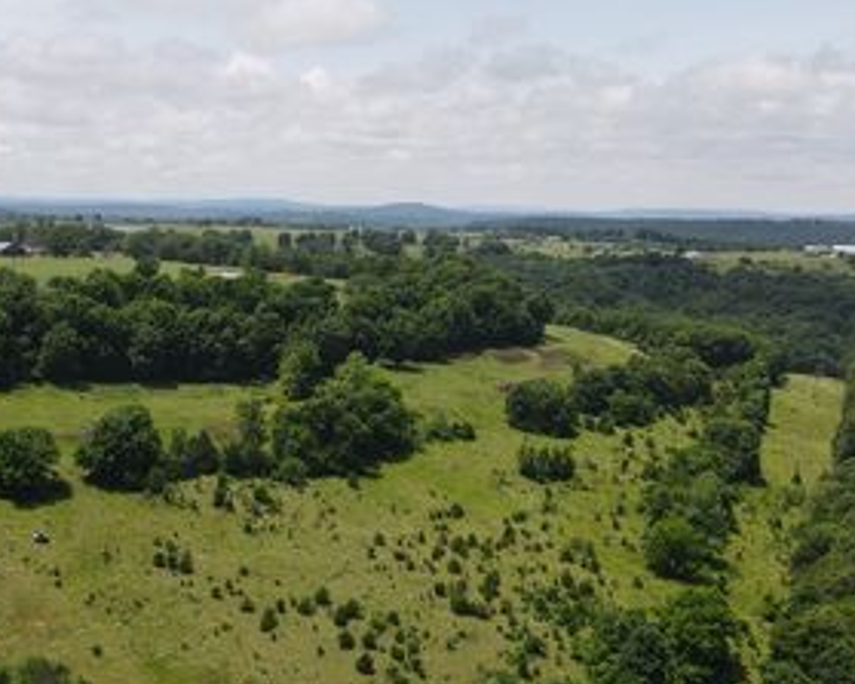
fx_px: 1062
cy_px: 514
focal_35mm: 42
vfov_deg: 34.9
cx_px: 282
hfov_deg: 43.2
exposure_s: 1/40
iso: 100
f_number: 2.8
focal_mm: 4.5
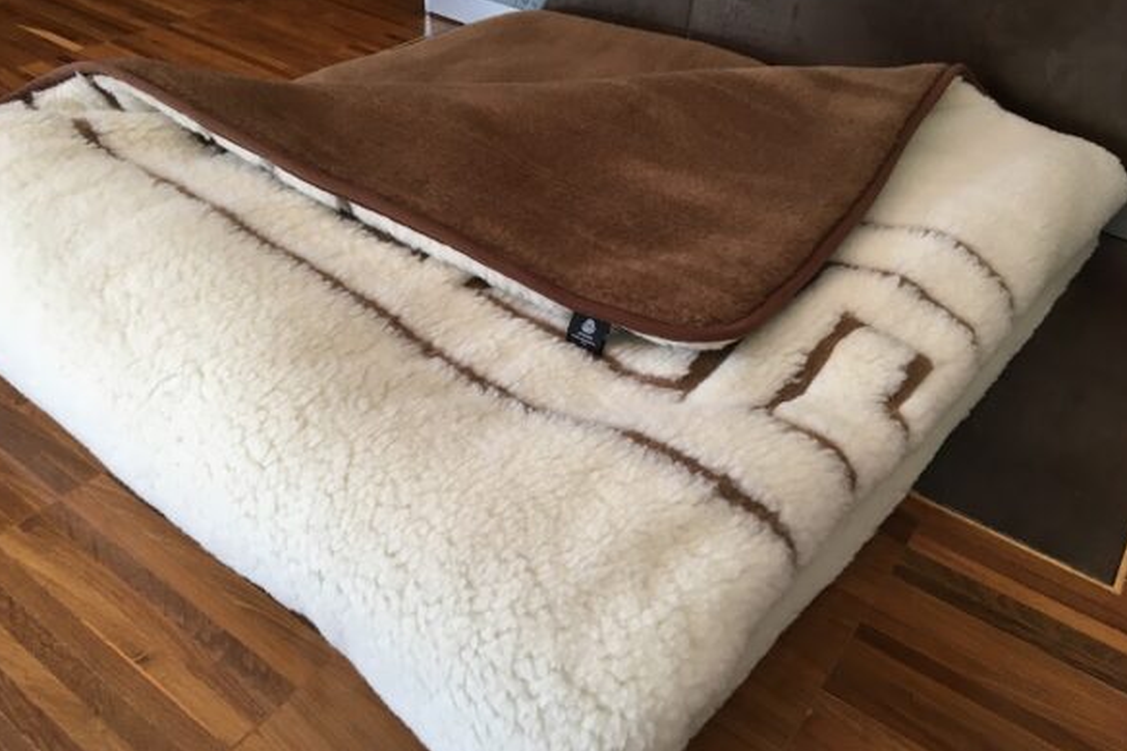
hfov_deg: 60.3
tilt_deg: -37.2
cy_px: 351
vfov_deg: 42.3
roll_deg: -2.3
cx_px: 558
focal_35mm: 31
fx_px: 970
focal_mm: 4.15
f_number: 2.2
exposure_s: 1/33
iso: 32
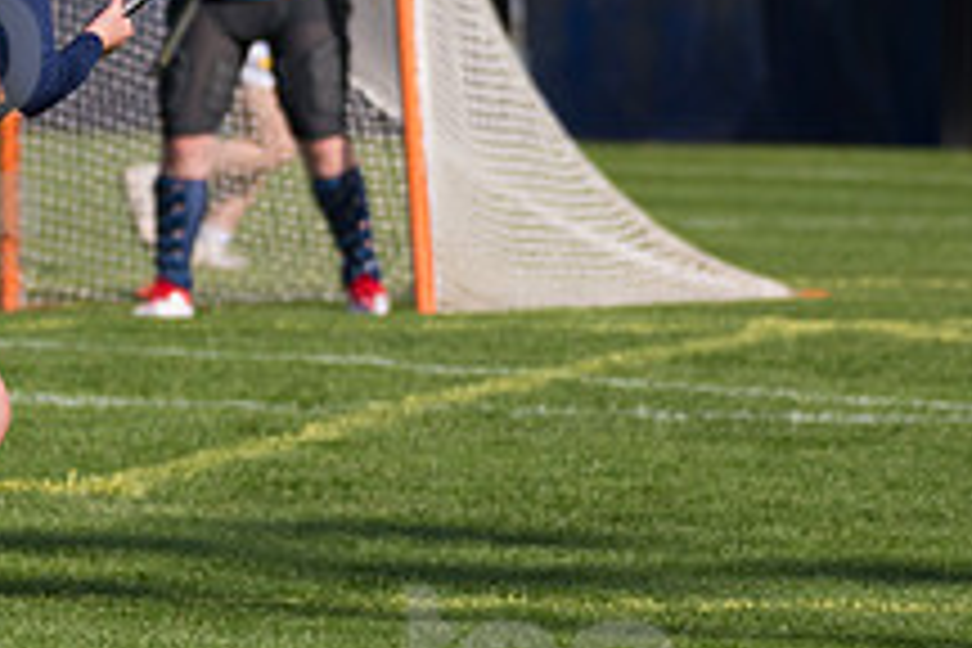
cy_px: 115
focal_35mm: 565
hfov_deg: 3.6
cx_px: -94
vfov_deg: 2.4
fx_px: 15254
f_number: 5.6
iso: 320
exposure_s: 1/2000
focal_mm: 210
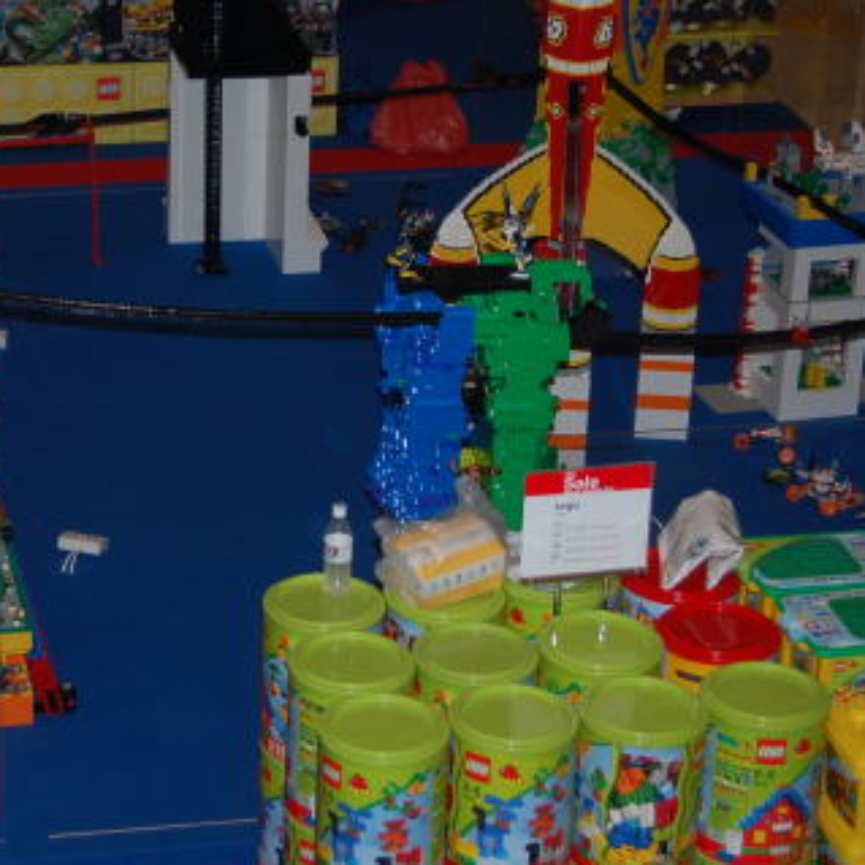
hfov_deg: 17.8
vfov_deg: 17.9
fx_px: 2742
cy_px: 309
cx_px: 179
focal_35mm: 97
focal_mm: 38
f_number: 5
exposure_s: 1/60
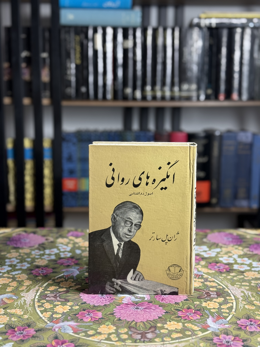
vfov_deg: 39.7
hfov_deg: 30.3
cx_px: 130
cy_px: 174
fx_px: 481
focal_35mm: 48
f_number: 1.78
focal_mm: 6.76
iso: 100
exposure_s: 1/100
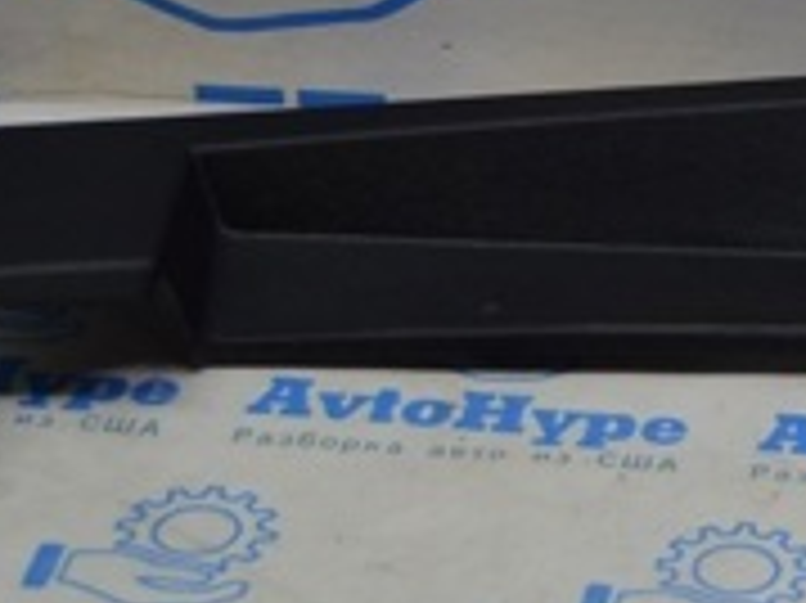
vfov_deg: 10.2
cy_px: 25
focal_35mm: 144
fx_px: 3351
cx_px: 1121
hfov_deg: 13.1
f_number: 4.2
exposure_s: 1/80
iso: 400
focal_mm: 28
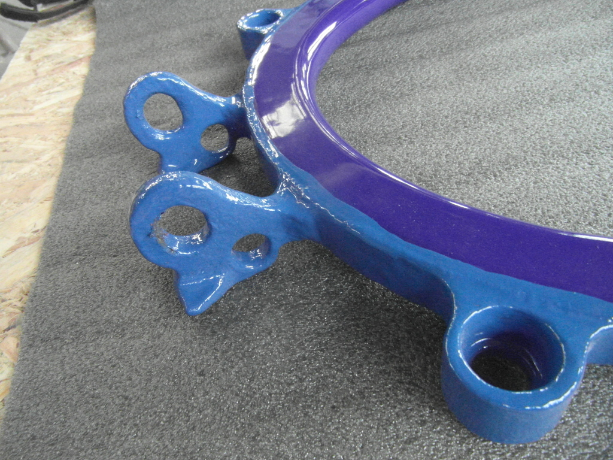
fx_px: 425
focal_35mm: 24
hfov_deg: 71.6
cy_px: 230
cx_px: 306
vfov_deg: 56.8
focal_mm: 4
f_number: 3.2
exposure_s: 1/30
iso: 800
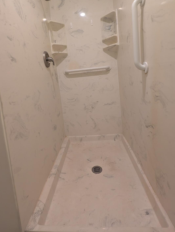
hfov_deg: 74.6
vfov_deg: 89.4
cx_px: 79
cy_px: 89
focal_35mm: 17
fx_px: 114
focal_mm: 2.23
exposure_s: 1/24
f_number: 1.95
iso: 95
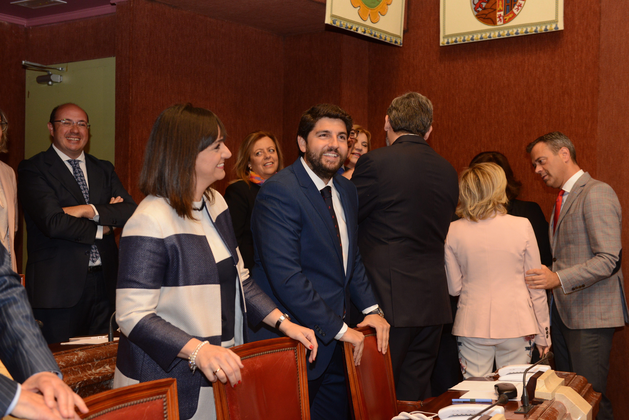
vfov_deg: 27.0
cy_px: 210
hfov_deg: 39.6
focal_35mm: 50
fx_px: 874
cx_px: 314
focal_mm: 50
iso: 1600
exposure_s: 1/80
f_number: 4.5
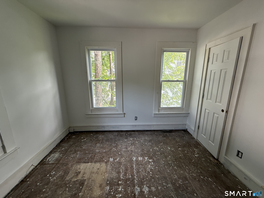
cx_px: 132
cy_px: 99
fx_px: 107
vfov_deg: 85.7
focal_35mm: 14
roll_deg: +0.0
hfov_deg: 102.1
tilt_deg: -12.1
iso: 160
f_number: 2.2
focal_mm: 2.22
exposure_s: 1/99
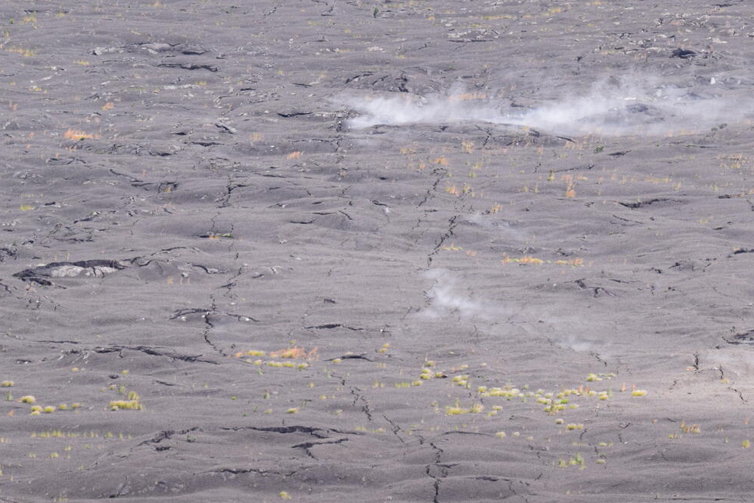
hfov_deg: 4.1
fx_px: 10642
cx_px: 421
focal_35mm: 508
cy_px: 282
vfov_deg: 2.7
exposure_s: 1/250
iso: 400
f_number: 10
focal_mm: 250
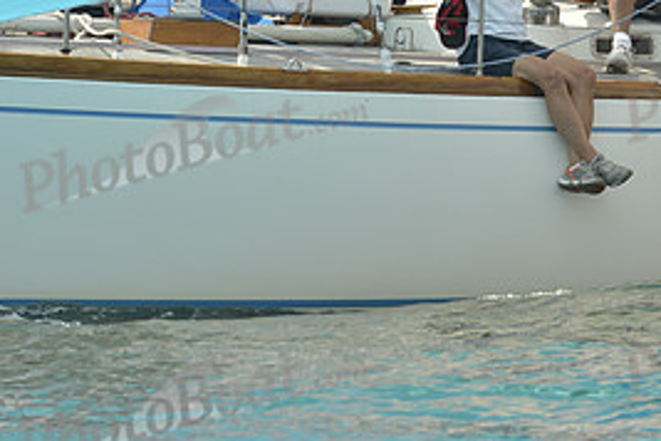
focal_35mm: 424
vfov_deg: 3.2
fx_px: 7785
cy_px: 242
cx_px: 498
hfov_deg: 4.9
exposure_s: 1/1000
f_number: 7.1
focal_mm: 195
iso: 200
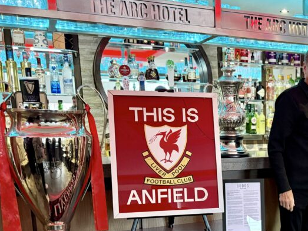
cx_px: 287
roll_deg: +0.2
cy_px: 196
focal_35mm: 47
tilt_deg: -9.7
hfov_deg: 37.3
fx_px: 418
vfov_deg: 29.9
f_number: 1.78
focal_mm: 6.76
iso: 640
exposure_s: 1/50
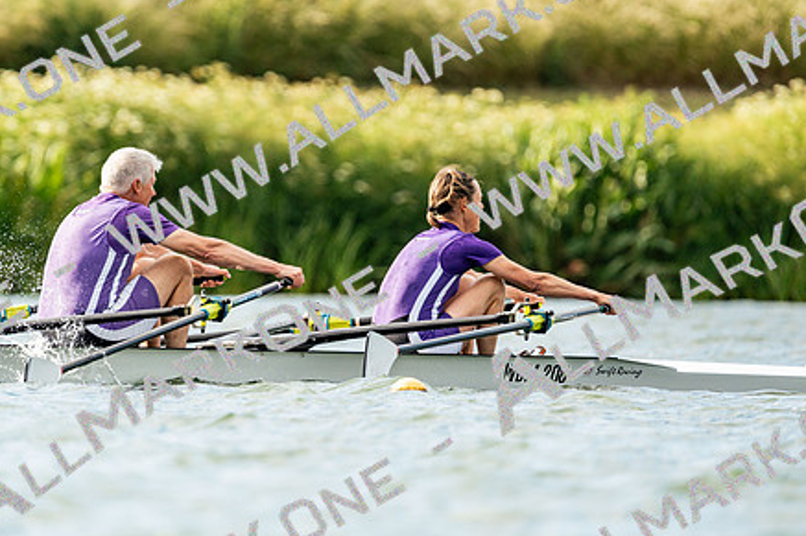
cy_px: 261
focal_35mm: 797
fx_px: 17836
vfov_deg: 1.7
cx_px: 334
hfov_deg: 2.6
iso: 500
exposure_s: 1/2000
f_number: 6.3
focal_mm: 600
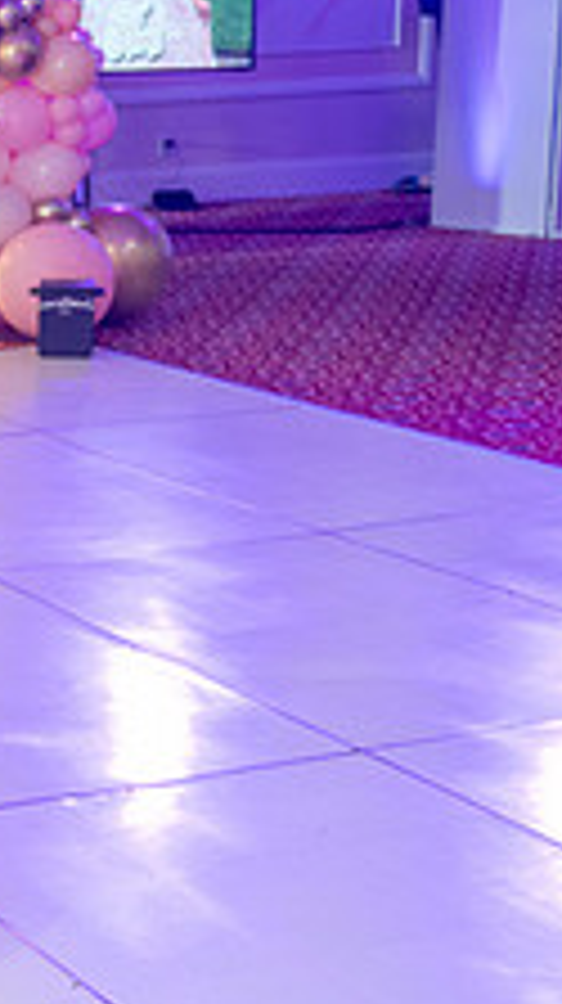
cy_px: 434
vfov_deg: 27.2
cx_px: -569
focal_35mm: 78
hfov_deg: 13.3
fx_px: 2072
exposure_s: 1/100
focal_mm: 24
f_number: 2.8
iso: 400
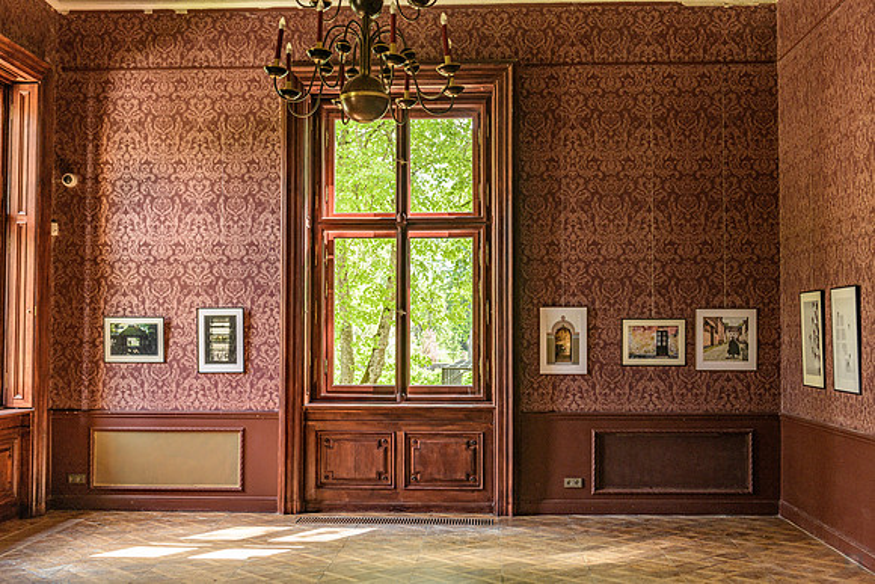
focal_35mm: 41
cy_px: 298
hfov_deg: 47.1
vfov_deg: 32.5
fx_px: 1003
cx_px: 429
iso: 180
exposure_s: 1/80
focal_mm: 40
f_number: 5
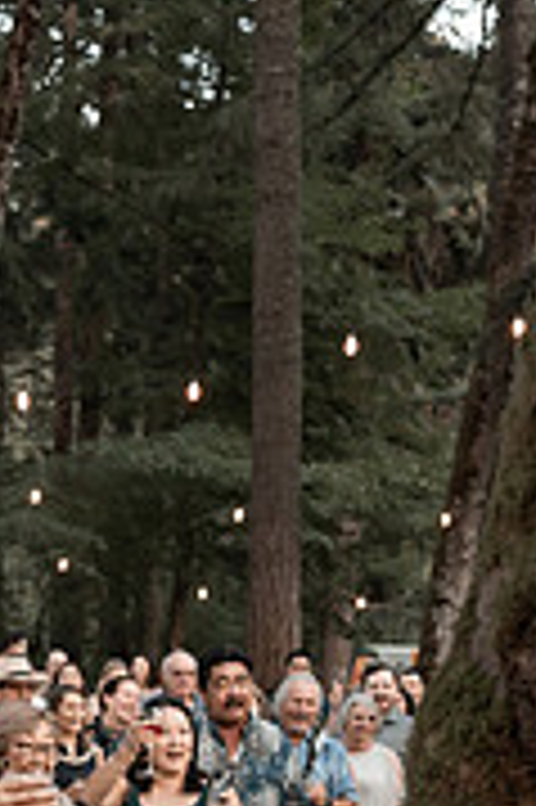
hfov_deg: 14.5
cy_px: 727
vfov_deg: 25.2
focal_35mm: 78
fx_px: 1745
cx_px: -531
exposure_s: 1/400
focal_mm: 24
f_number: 2.8
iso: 800
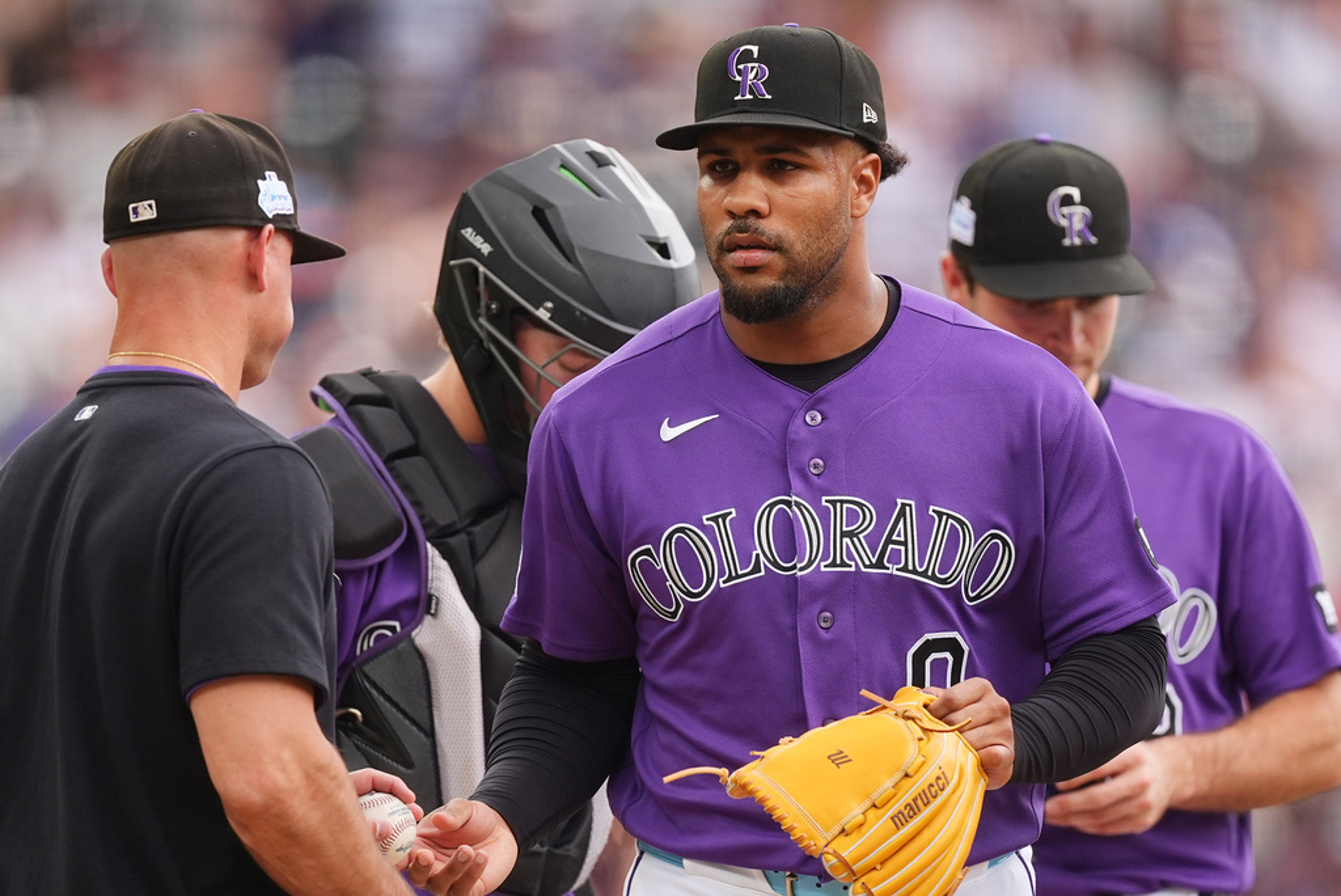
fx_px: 33543
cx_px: 670
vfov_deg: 1.5
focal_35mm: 900
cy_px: 448
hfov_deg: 2.3
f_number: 4
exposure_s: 1/1600
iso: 800
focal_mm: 600
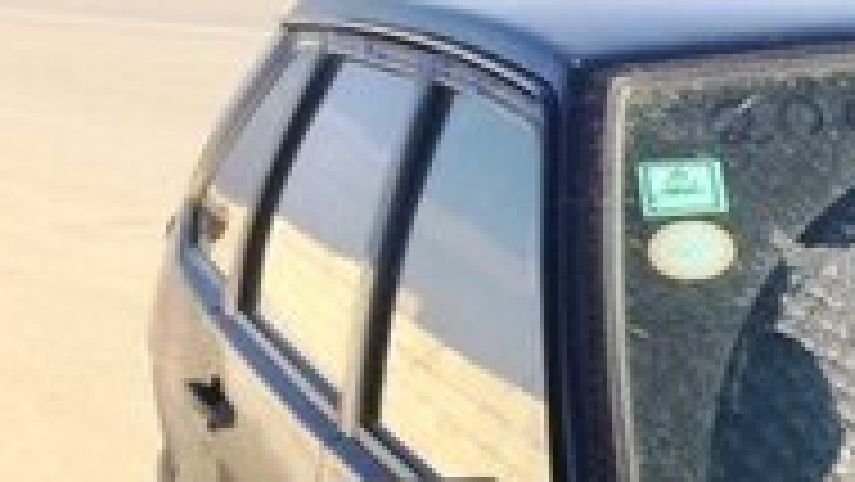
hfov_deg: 17.3
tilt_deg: -24.5
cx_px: 1318
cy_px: 1029
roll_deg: +1.1
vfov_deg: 10.0
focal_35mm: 110
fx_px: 2495
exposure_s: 1/892
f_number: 2.2
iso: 32
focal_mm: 4.15
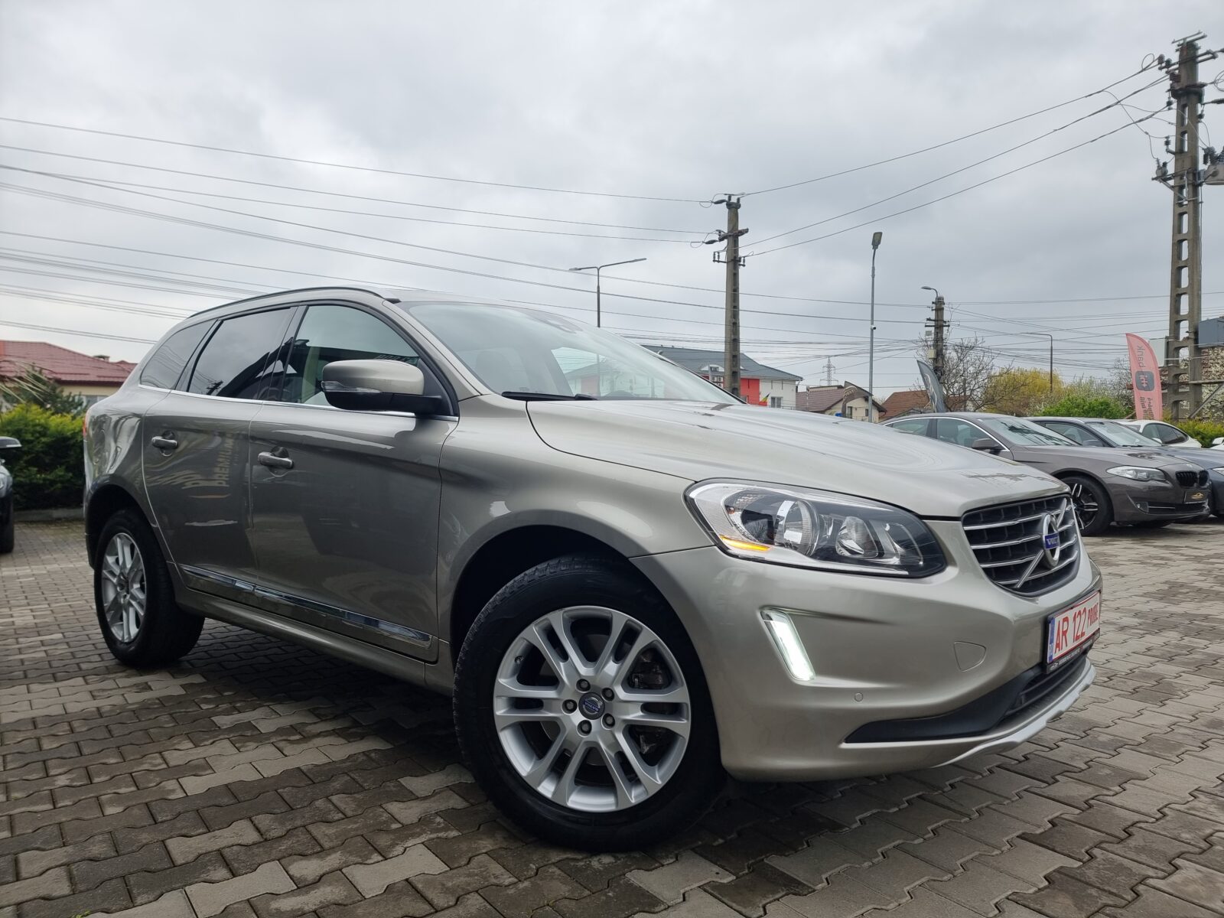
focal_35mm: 24
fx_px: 849
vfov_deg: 56.8
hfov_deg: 71.6
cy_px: 459
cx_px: 612
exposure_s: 1/109
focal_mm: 6.7
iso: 50
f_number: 1.8
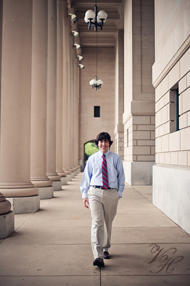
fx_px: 397
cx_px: 95
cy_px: 143
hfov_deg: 26.9
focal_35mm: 50
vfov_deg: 39.6
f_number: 1.4
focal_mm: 50
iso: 200
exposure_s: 1/400
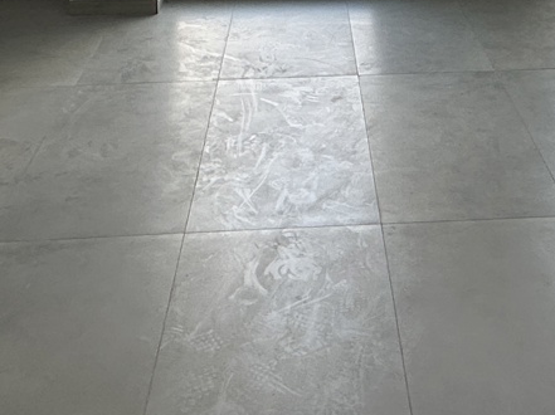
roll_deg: +0.8
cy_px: -301
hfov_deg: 31.5
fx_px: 977
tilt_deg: -0.3
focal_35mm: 61
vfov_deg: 19.1
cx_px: 362
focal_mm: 2.22
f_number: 2.2
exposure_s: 1/132
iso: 40
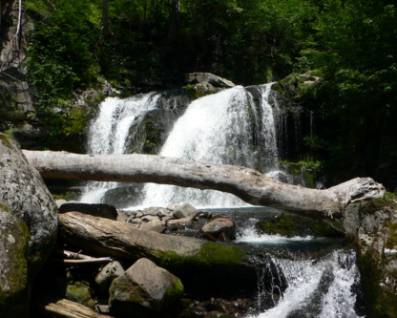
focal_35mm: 37
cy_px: 158
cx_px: 201
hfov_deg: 49.1
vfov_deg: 40.1
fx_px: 435
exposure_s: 1/400
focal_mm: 4.6
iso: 80
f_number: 4.6
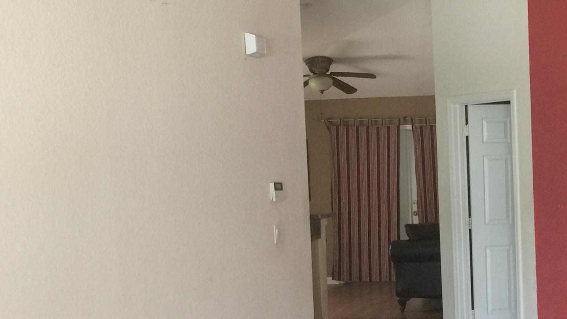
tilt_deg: -4.5
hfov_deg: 31.1
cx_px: 529
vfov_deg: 18.7
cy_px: 229
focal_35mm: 64
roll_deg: +0.9
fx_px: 962
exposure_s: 1/15
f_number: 2.2
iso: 64
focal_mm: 4.15
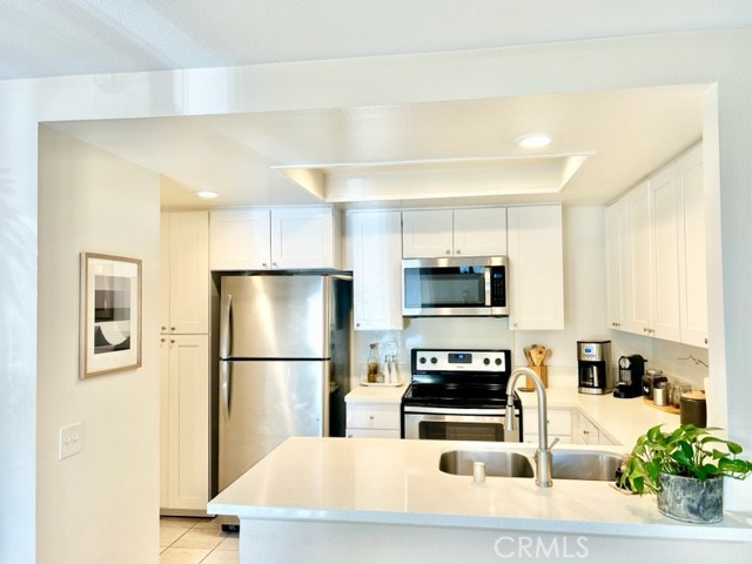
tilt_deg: +3.6
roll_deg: +1.2
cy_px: 282
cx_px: 376
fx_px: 565
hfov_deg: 67.3
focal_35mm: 26
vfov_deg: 53.1
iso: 64
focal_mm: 5.7
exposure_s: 1/120
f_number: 1.5
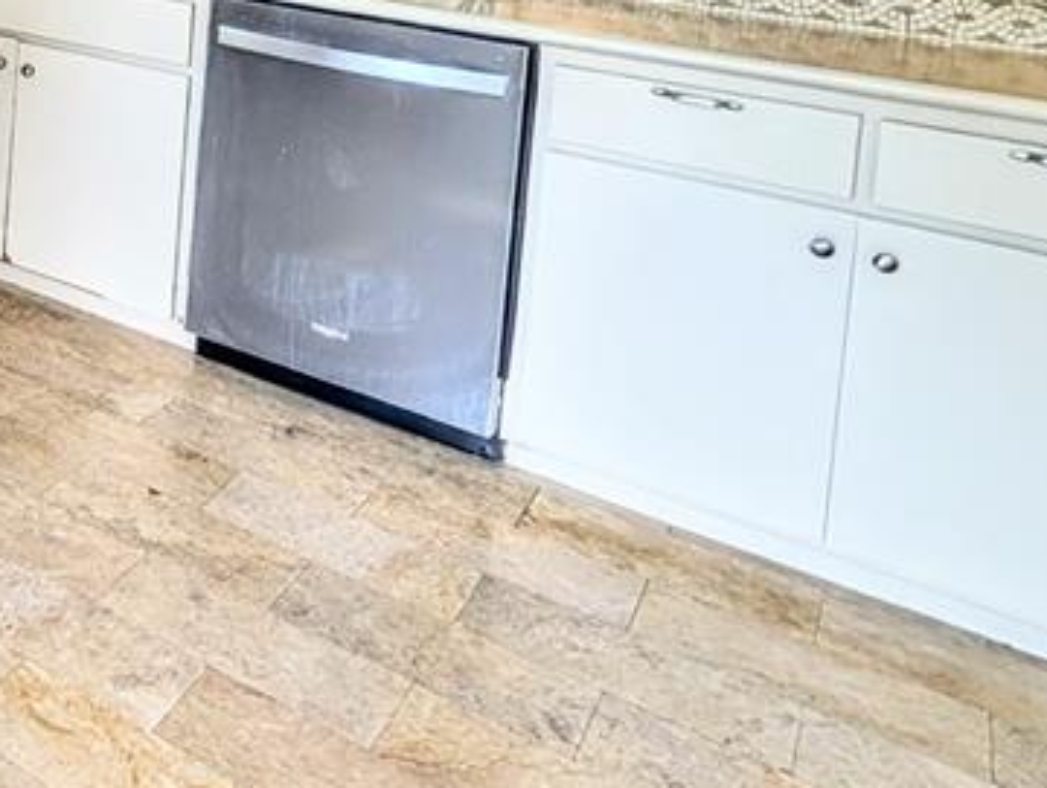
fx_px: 1030
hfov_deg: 34.6
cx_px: -358
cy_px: -166
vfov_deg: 33.7
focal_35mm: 34
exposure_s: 1/40
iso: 51
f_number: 1.7
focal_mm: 2.02
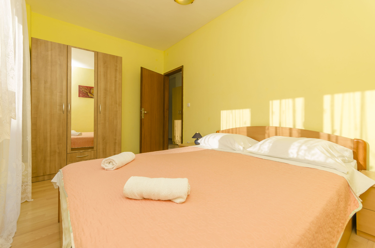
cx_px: 188
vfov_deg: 77.1
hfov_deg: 100.5
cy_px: 124
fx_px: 156
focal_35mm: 15
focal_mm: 10
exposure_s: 1/200
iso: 100
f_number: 7.1
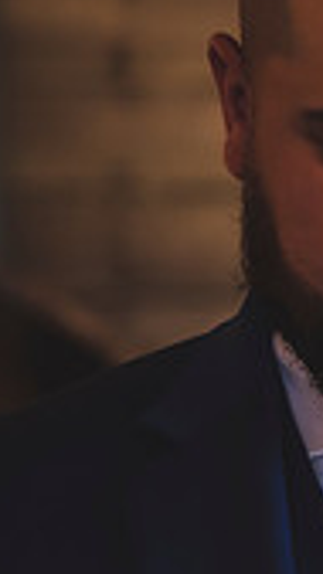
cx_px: 915
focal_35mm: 252
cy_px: 399
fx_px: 3839
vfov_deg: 8.6
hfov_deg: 4.6
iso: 200
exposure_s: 1/1000
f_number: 2.8
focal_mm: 70
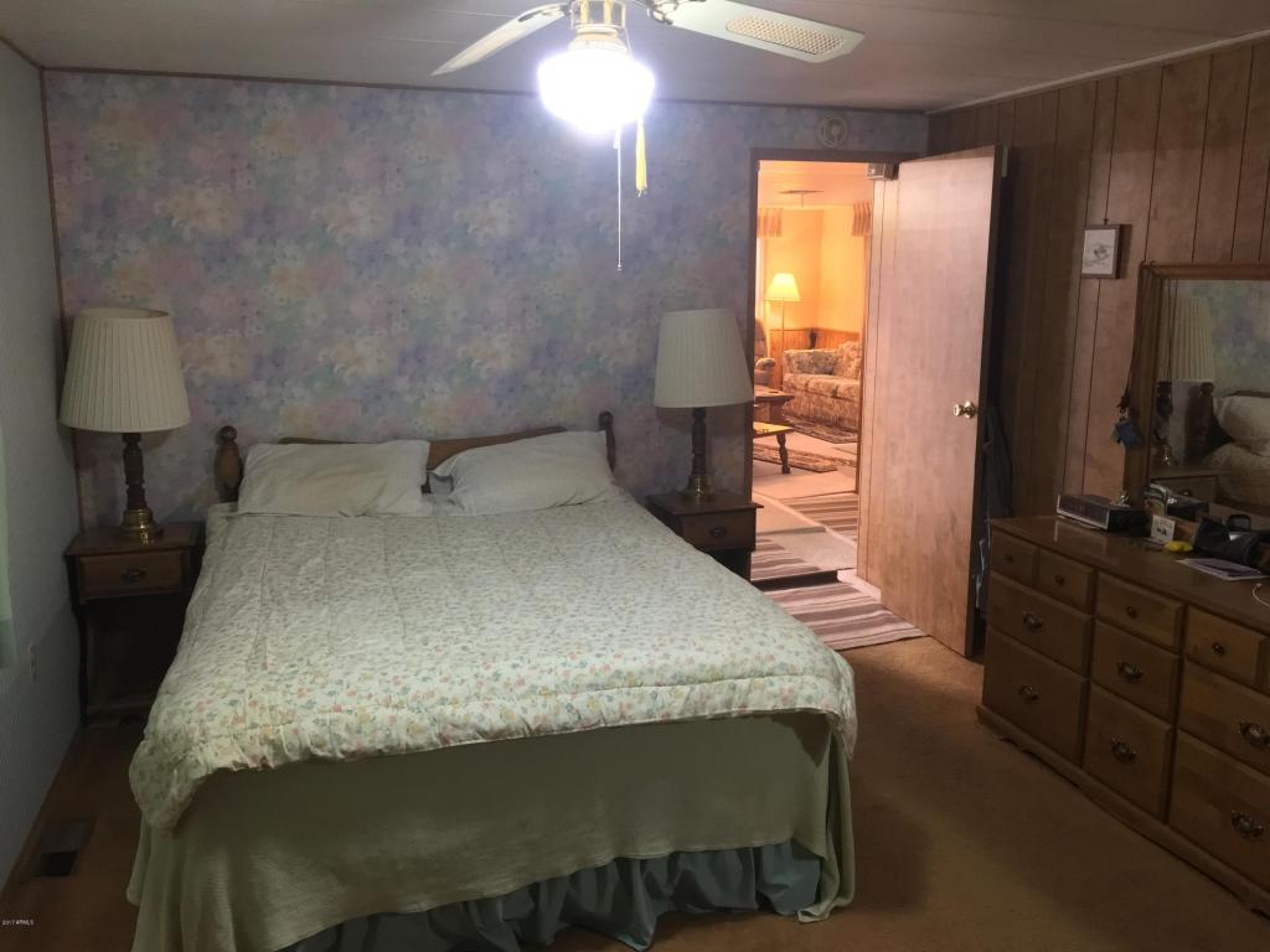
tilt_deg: -9.8
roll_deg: -0.5
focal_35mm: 29
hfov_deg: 61.7
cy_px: 476
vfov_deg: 48.2
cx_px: 635
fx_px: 1064
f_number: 2.2
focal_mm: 4.15
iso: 200
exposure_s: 1/24
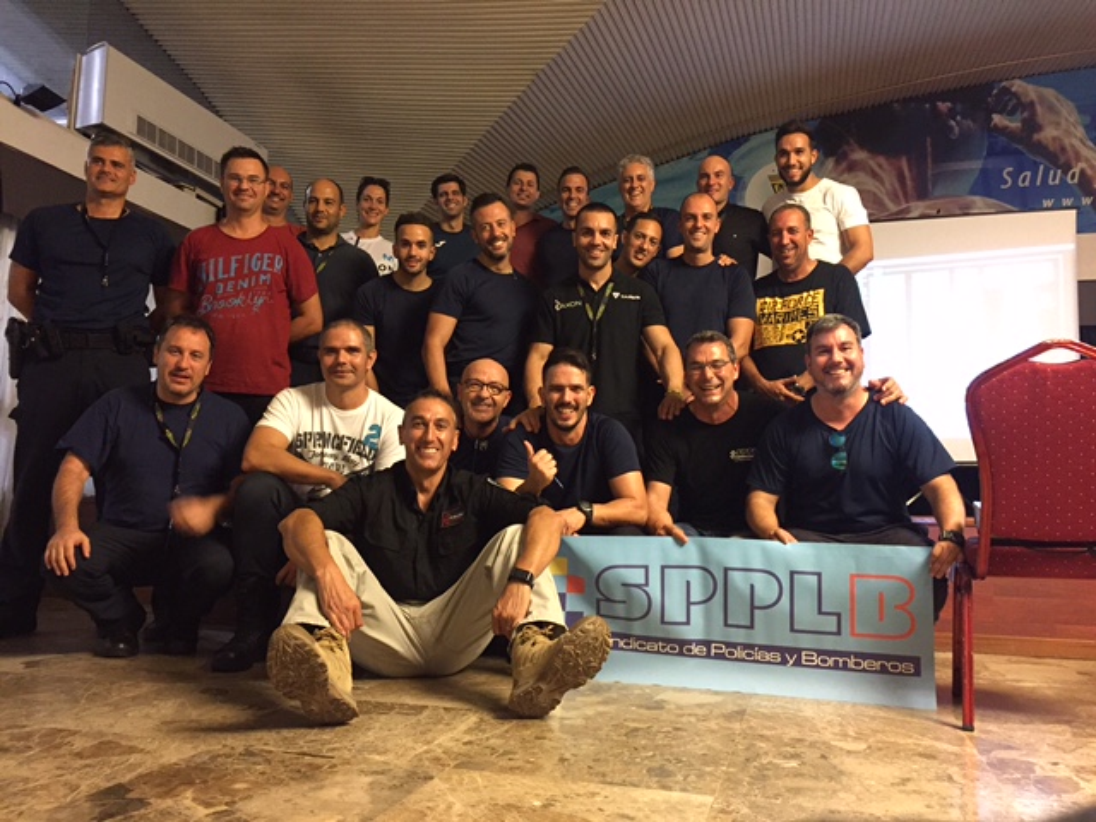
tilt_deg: +5.6
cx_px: 548
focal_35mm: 29
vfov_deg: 48.2
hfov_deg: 61.7
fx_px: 918
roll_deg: -1.7
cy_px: 411
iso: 320
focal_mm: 4.15
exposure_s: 1/17
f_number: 2.2
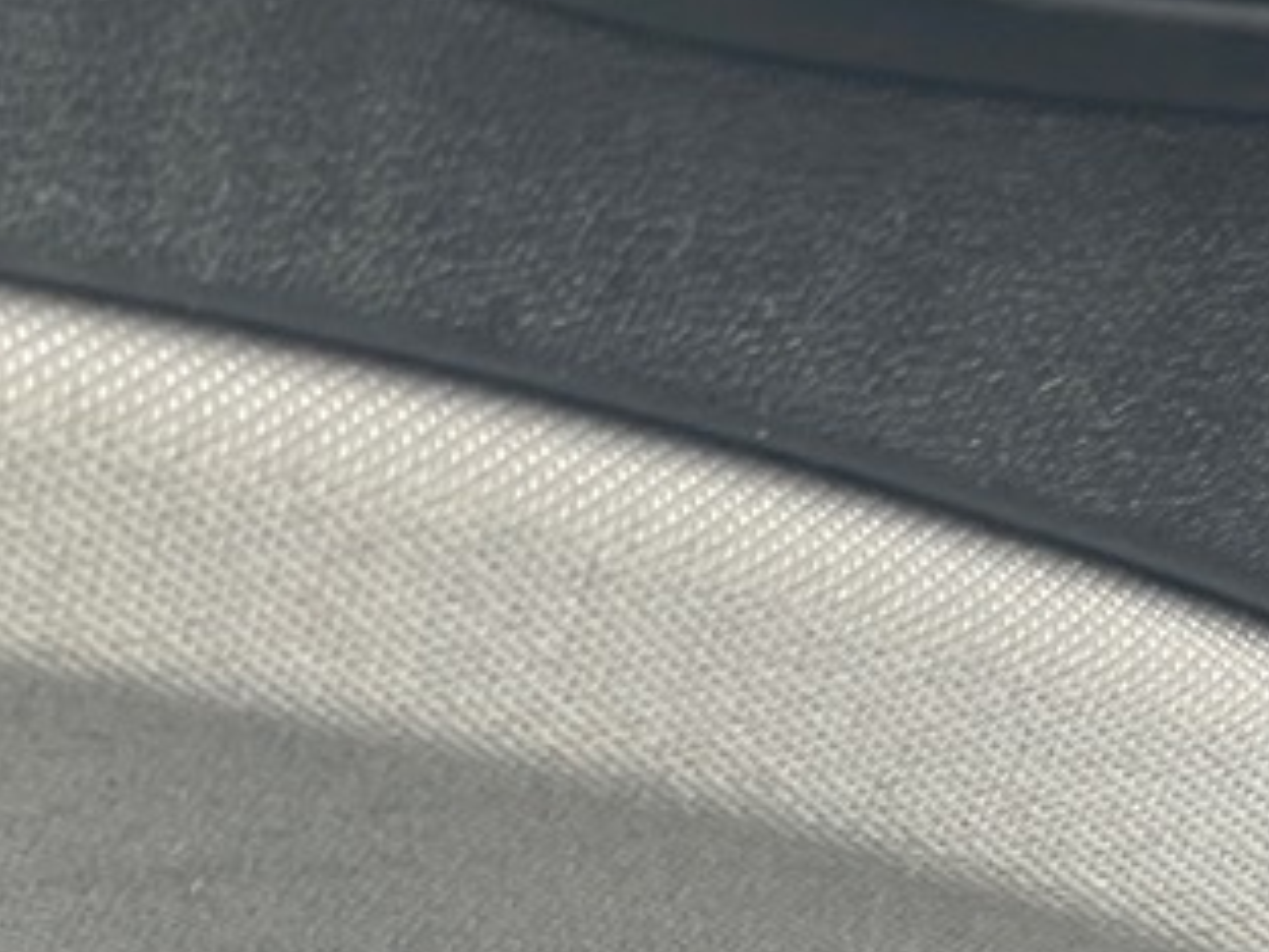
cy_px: 1216
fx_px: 5499
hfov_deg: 13.2
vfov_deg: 9.7
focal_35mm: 150
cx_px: 598
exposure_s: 1/121
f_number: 1.6
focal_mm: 4.2
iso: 32
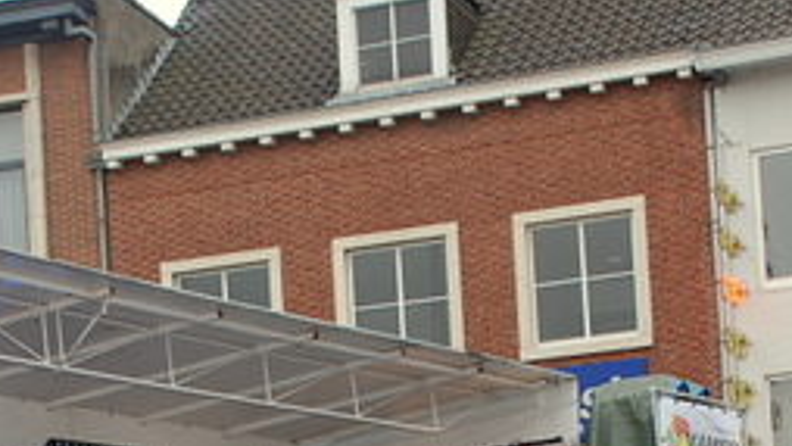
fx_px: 2437
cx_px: 346
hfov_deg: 18.5
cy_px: 671
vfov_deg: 10.1
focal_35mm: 116
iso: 320
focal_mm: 26
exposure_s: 1/80
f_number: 5.6
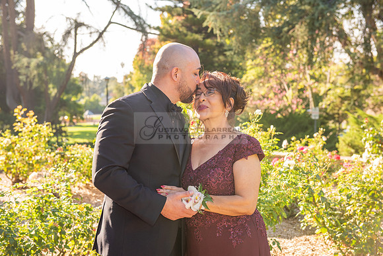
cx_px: 192
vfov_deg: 24.2
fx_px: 596
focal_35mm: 56
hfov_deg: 35.6
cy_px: 128
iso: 200
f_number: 5.6
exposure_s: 1/250
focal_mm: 56
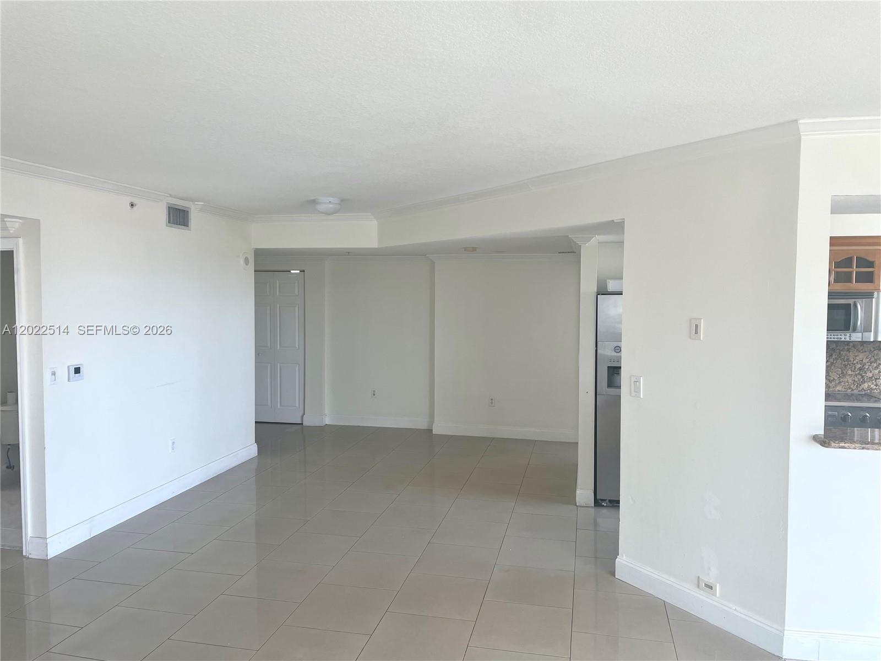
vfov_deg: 53.1
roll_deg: -0.5
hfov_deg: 67.3
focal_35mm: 26
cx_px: 440
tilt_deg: -0.7
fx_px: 662
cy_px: 330
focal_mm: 4.2
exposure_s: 1/120
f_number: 1.6
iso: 40
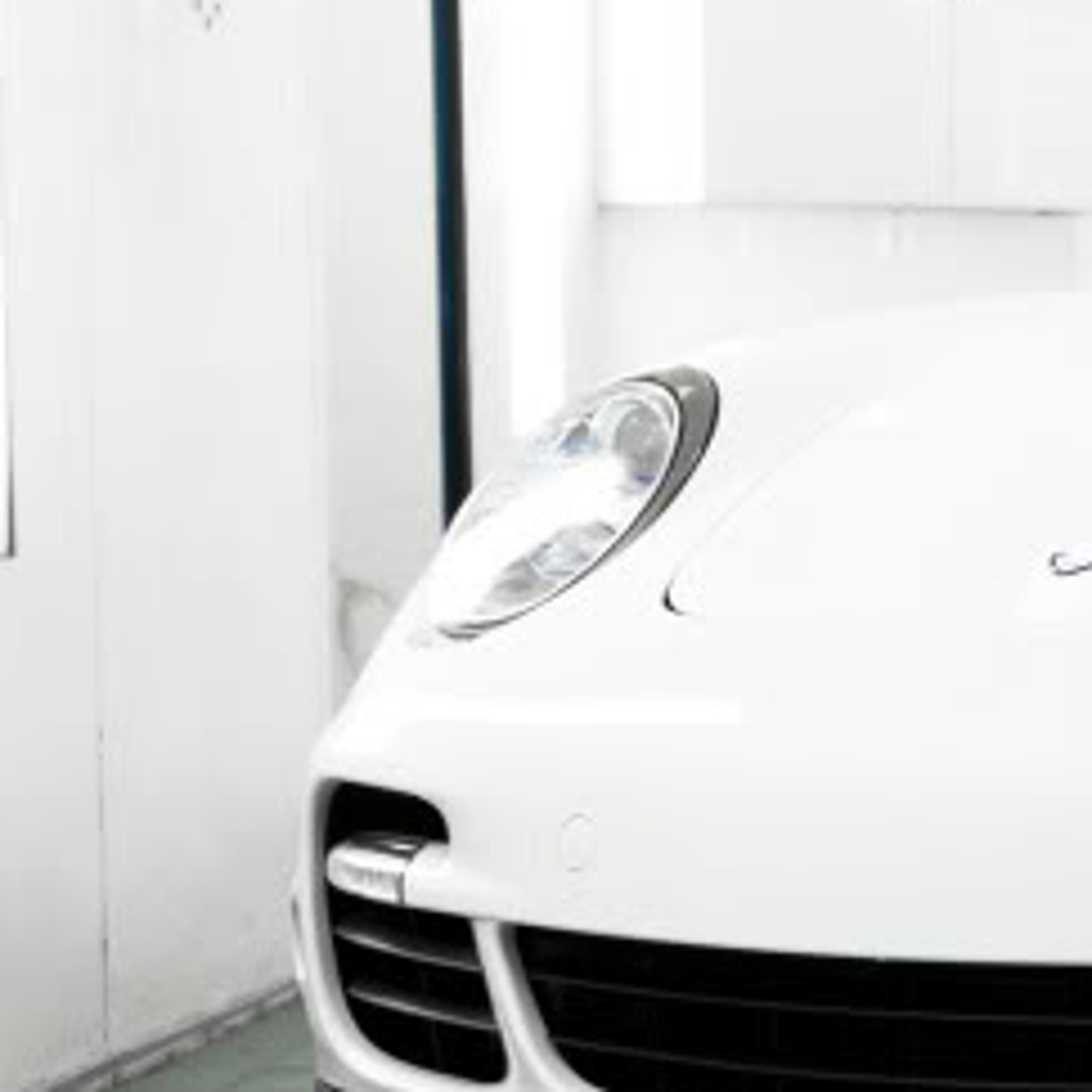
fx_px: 4604
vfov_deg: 13.5
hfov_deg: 12.0
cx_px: 2215
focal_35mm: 129
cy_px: 418
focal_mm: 24
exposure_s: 1/60
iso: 200
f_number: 2.8
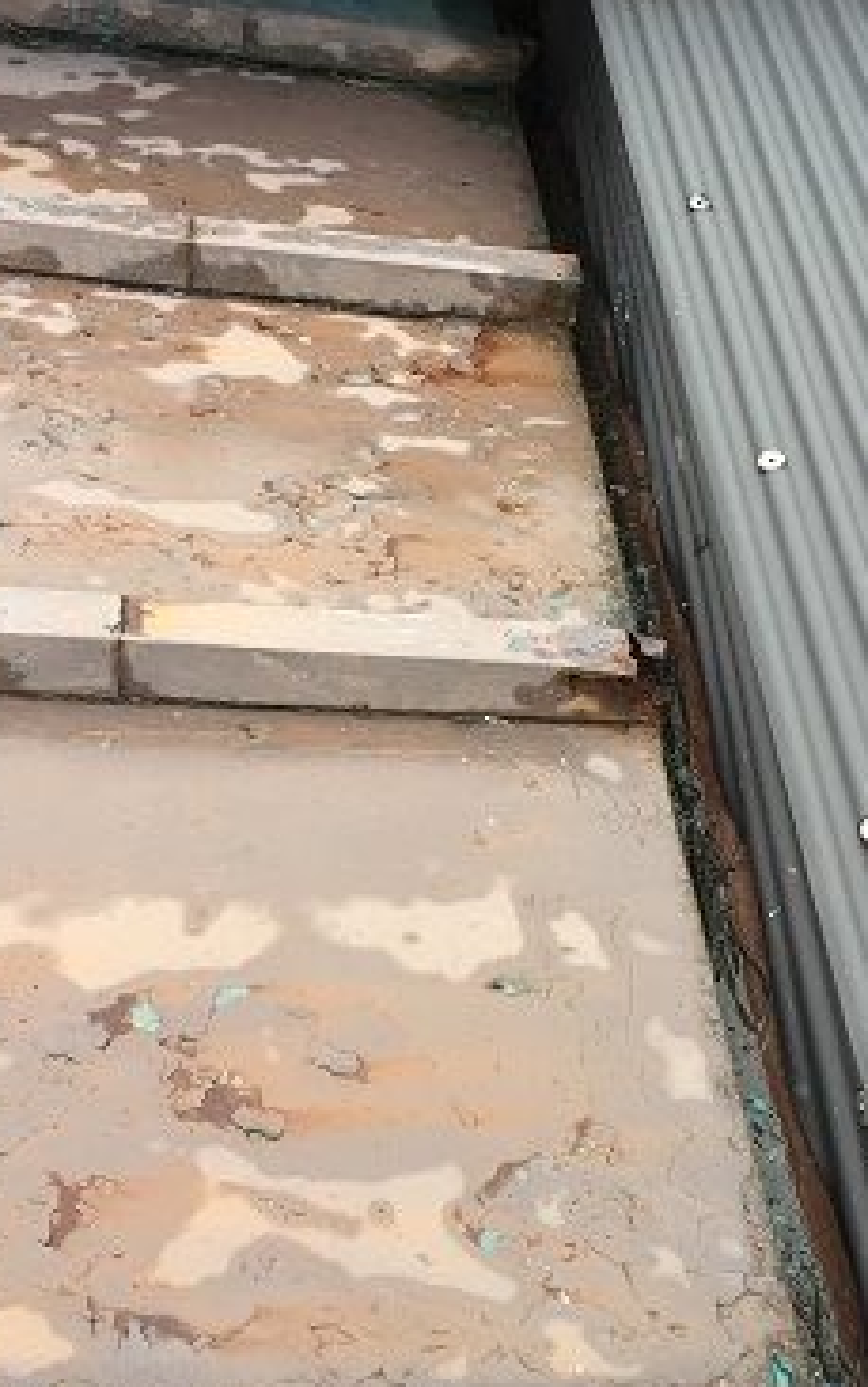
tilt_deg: -43.2
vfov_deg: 47.2
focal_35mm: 42
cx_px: 591
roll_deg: +1.2
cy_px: 695
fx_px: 1588
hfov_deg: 30.3
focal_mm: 4.15
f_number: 2.2
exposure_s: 1/40
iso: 32
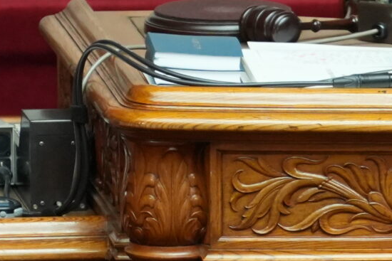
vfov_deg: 1.0
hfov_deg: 1.6
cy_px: 442
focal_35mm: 1317
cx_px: 834
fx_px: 14344
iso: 2500
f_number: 5.6
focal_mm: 189
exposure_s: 1/100
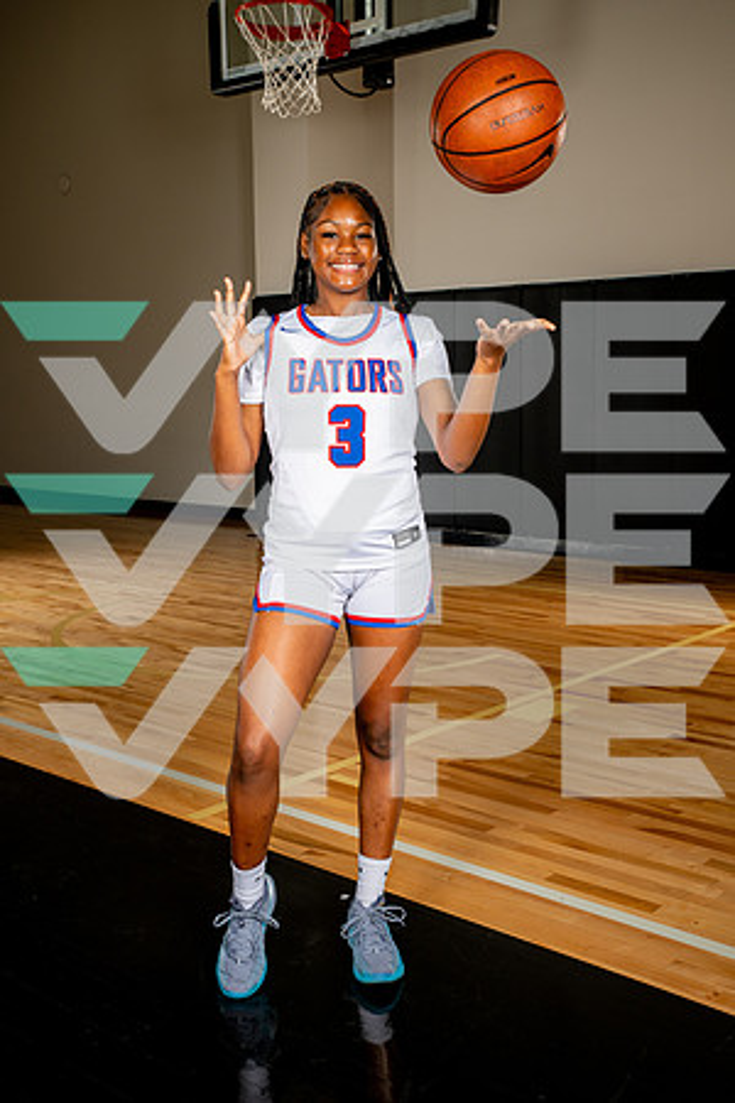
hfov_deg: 33.4
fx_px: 1225
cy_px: 552
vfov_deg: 48.5
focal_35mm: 40
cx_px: 368
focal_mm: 40
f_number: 8
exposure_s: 1/400
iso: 250
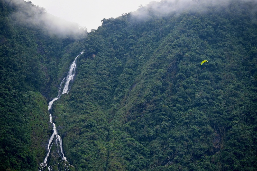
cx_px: 128
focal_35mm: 218
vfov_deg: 6.3
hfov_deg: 9.5
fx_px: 1553
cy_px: 86
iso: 450
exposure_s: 1/1000
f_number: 5.3
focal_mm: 145
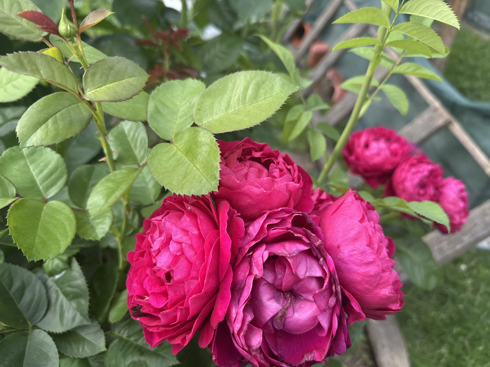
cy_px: 184
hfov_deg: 71.6
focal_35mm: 24
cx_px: 245
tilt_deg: -42.5
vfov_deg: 56.8
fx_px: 340
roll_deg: -6.6
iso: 80
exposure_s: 1/321
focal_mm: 6.86
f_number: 1.78
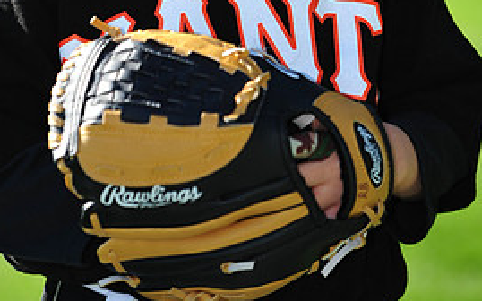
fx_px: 4465
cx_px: 156
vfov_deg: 3.8
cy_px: -177
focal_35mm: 340
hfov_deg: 6.2
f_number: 4.5
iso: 200
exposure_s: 1/800
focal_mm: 155
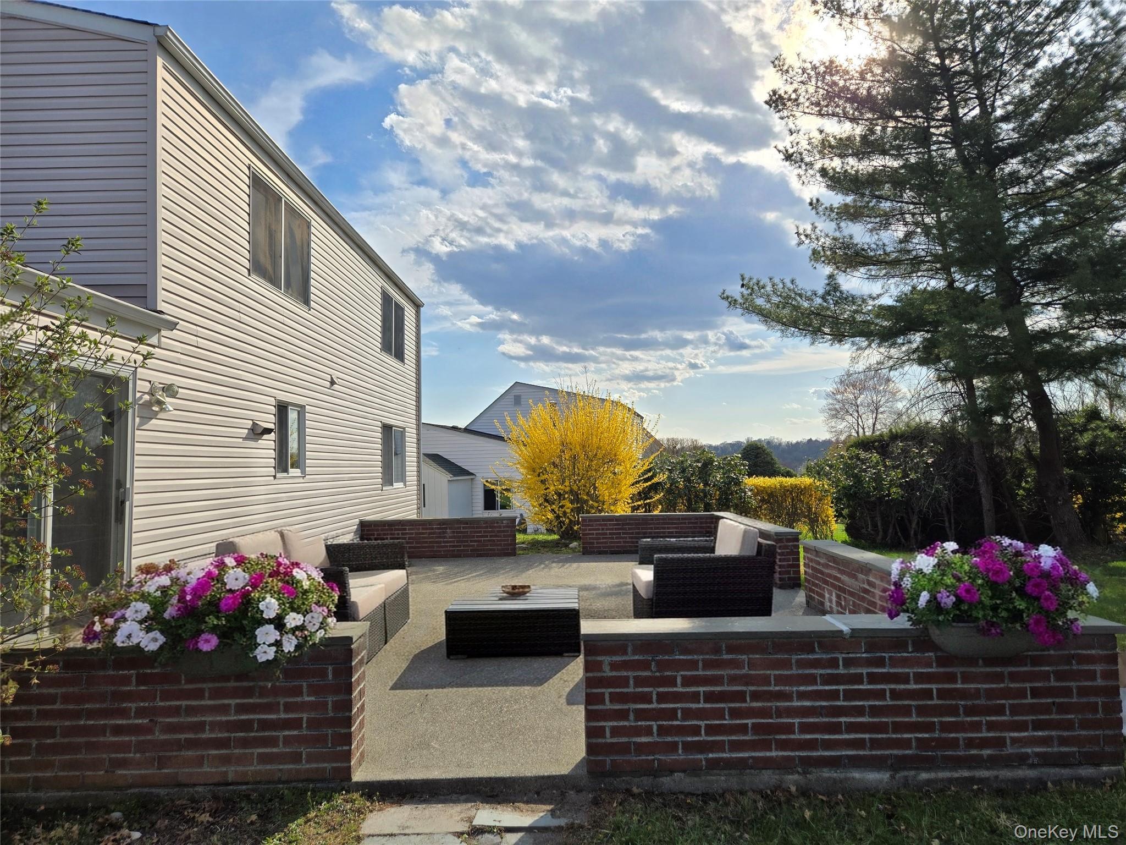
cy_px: 422
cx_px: 563
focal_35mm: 23
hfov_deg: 73.9
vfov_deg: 58.9
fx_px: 748
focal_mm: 5.4
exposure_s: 1/3282
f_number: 1.8
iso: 25
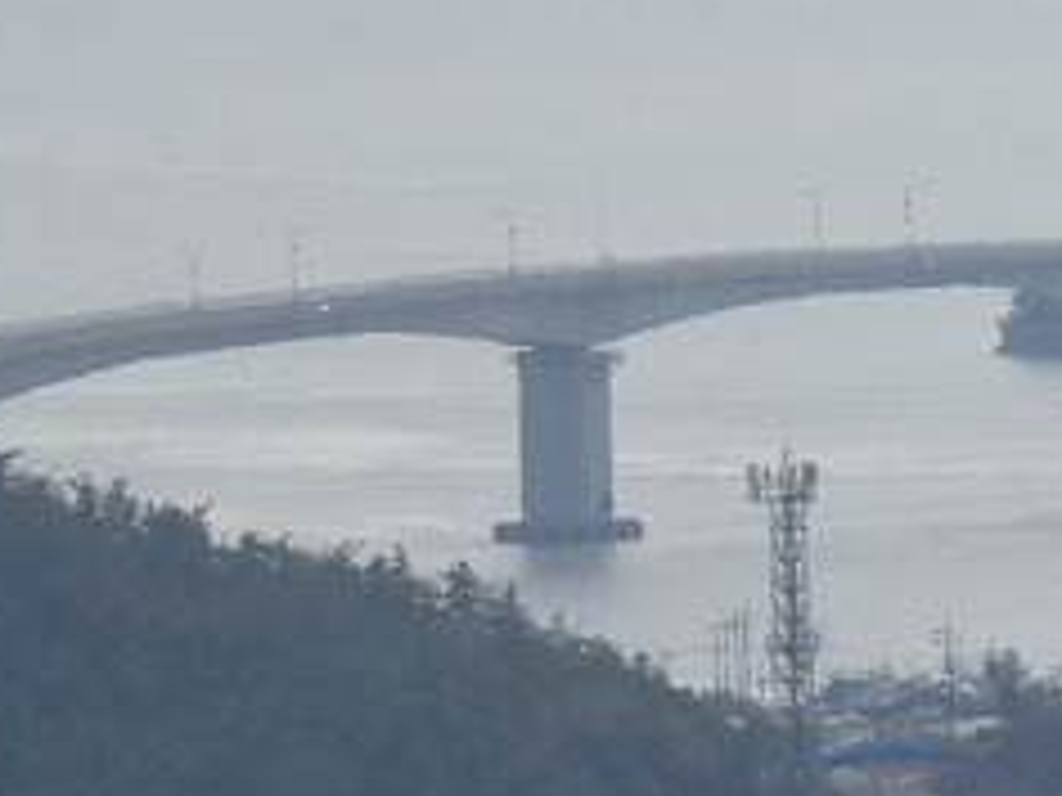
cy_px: 778
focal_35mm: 869
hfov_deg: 2.3
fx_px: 26660
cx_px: 1660
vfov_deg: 1.7
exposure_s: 1/640
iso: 80
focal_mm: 34.17
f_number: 6.3
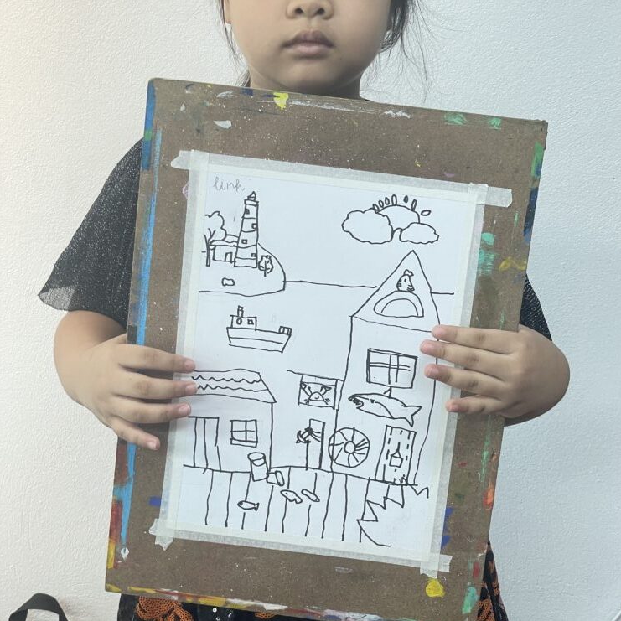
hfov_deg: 27.7
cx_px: 313
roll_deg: -0.5
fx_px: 1258
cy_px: 217
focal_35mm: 62
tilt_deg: -9.9
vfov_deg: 27.6
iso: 64
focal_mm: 6
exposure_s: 1/100
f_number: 2
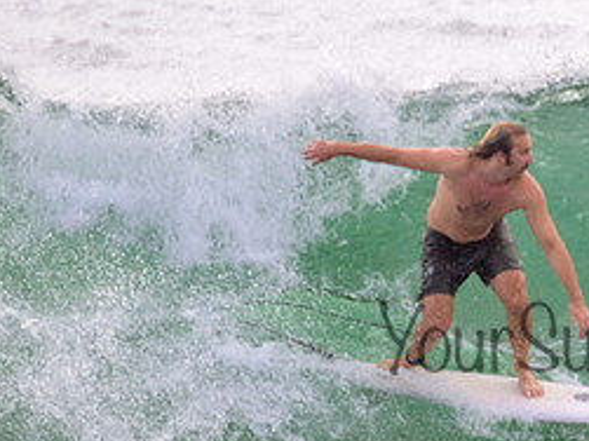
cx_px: 622
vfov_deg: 0.8
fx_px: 30239
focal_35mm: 1778
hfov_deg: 1.1
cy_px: 318
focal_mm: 800
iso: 1100
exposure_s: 1/2000
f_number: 11
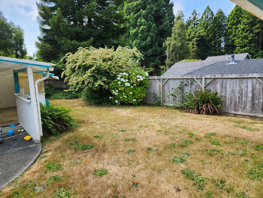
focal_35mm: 23
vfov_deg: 58.9
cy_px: 99
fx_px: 175
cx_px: 132
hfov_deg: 73.9
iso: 20
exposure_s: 1/794
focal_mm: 5.4
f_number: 1.8
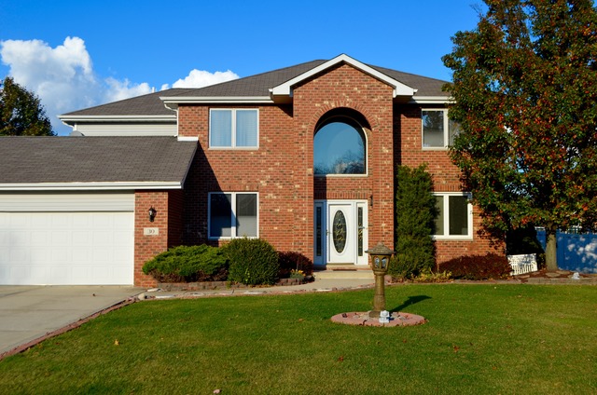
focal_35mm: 42
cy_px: 198
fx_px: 695
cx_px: 298
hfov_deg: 46.5
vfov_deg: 31.8
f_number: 8
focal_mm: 28
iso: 160
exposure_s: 1/500
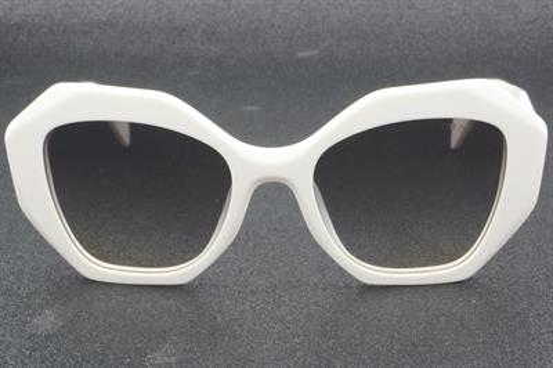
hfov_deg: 24.6
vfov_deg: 16.5
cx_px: 276
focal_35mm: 82
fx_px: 1266
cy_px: 184
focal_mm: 55
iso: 100
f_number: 32
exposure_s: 1.3
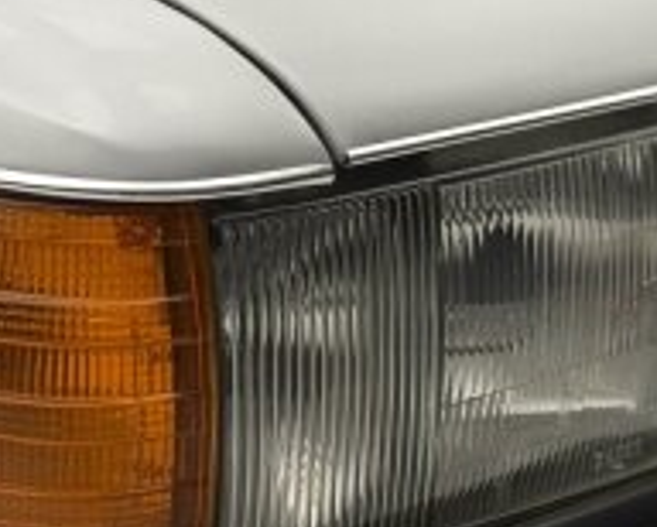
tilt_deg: -15.9
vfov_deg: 9.9
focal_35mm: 156
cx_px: 417
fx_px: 3036
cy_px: 329
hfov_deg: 12.3
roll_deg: -0.6
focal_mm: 6.76
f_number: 1.78
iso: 80
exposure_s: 1/99
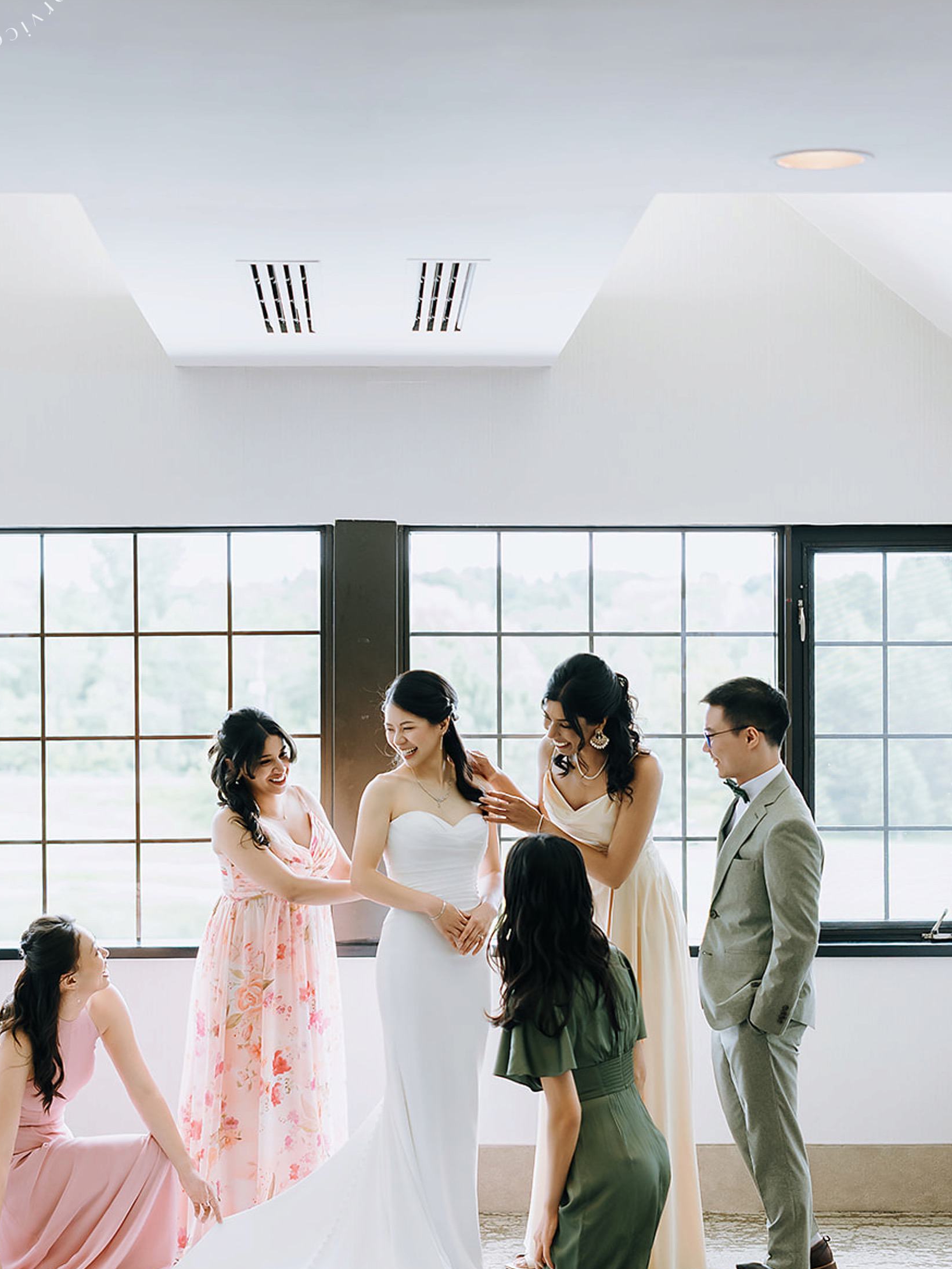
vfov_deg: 29.4
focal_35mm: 66
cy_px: 632
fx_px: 2420
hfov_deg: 22.2
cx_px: 389
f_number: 2
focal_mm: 50
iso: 800
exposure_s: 1/500
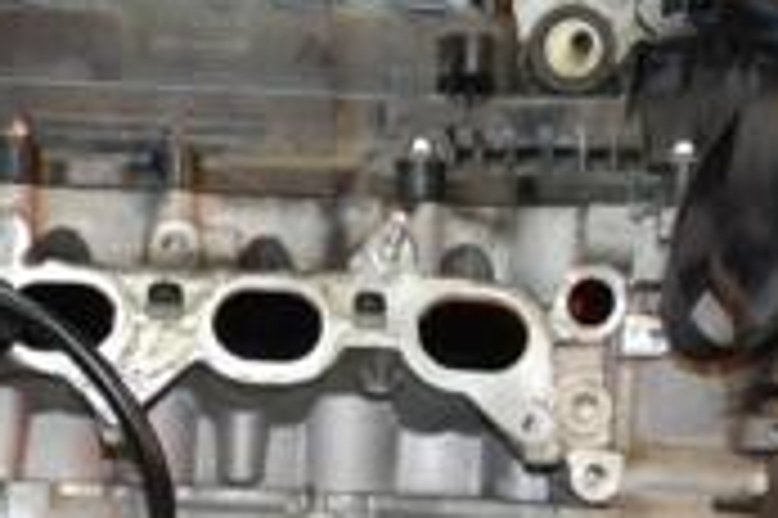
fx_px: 2699
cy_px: 640
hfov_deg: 16.3
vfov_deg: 10.7
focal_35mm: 125
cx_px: 175
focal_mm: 24
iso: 1250
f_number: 5
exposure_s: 1/60
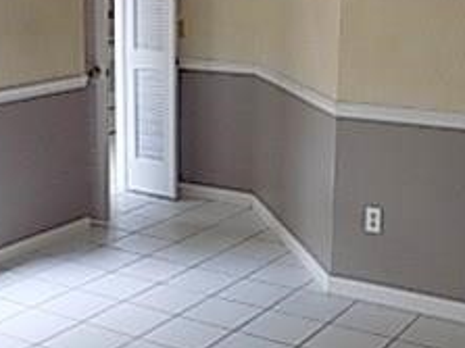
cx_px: 136
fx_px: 886
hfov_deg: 29.1
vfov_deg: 22.2
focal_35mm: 66
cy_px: 135
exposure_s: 1/30
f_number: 3.1
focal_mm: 4
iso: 160
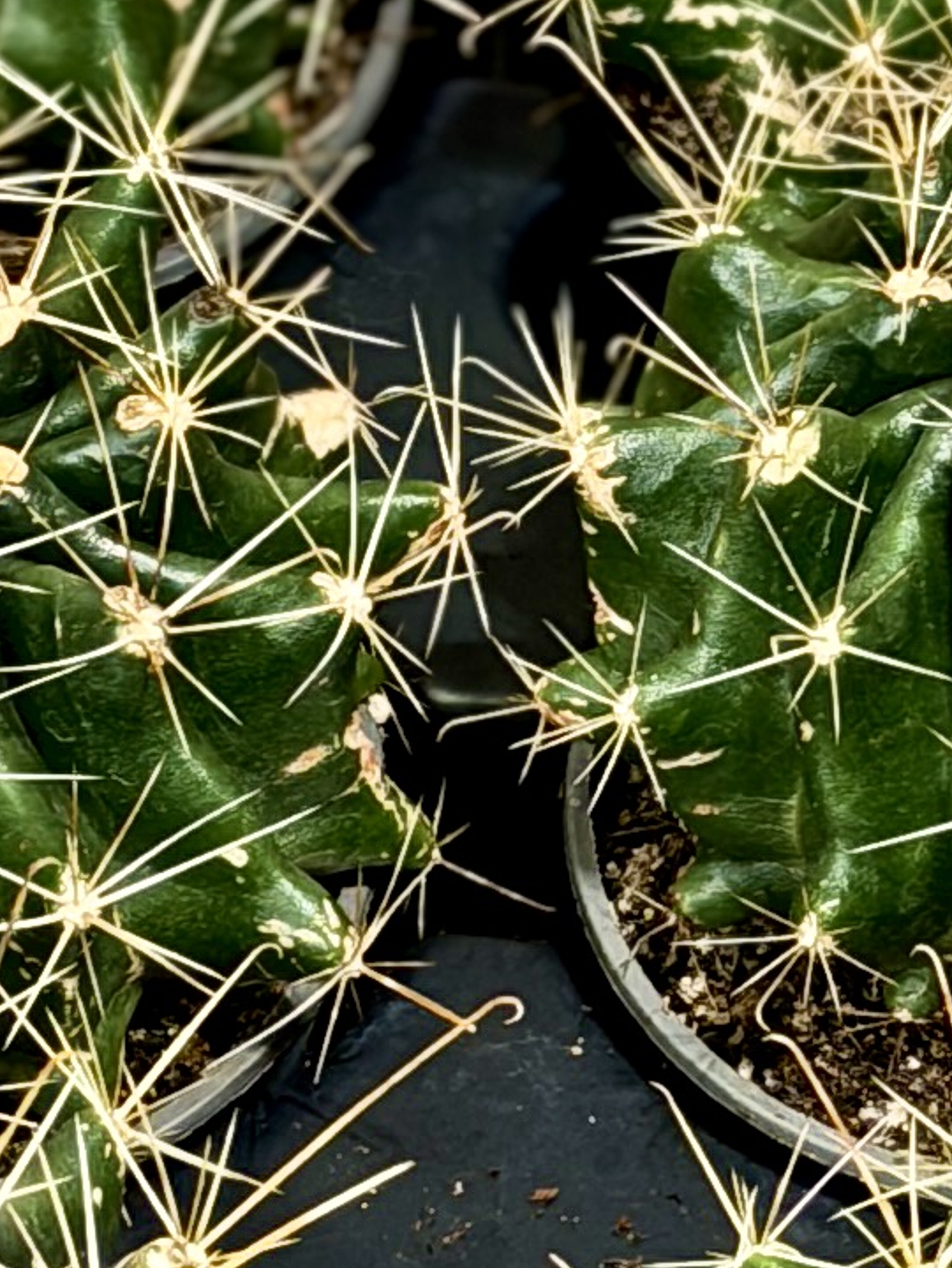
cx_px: 1052
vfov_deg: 7.4
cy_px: 487
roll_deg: -1.3
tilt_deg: -21.2
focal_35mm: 269
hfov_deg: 5.5
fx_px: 9855
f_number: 1.78
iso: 50
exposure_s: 1/151
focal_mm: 6.76
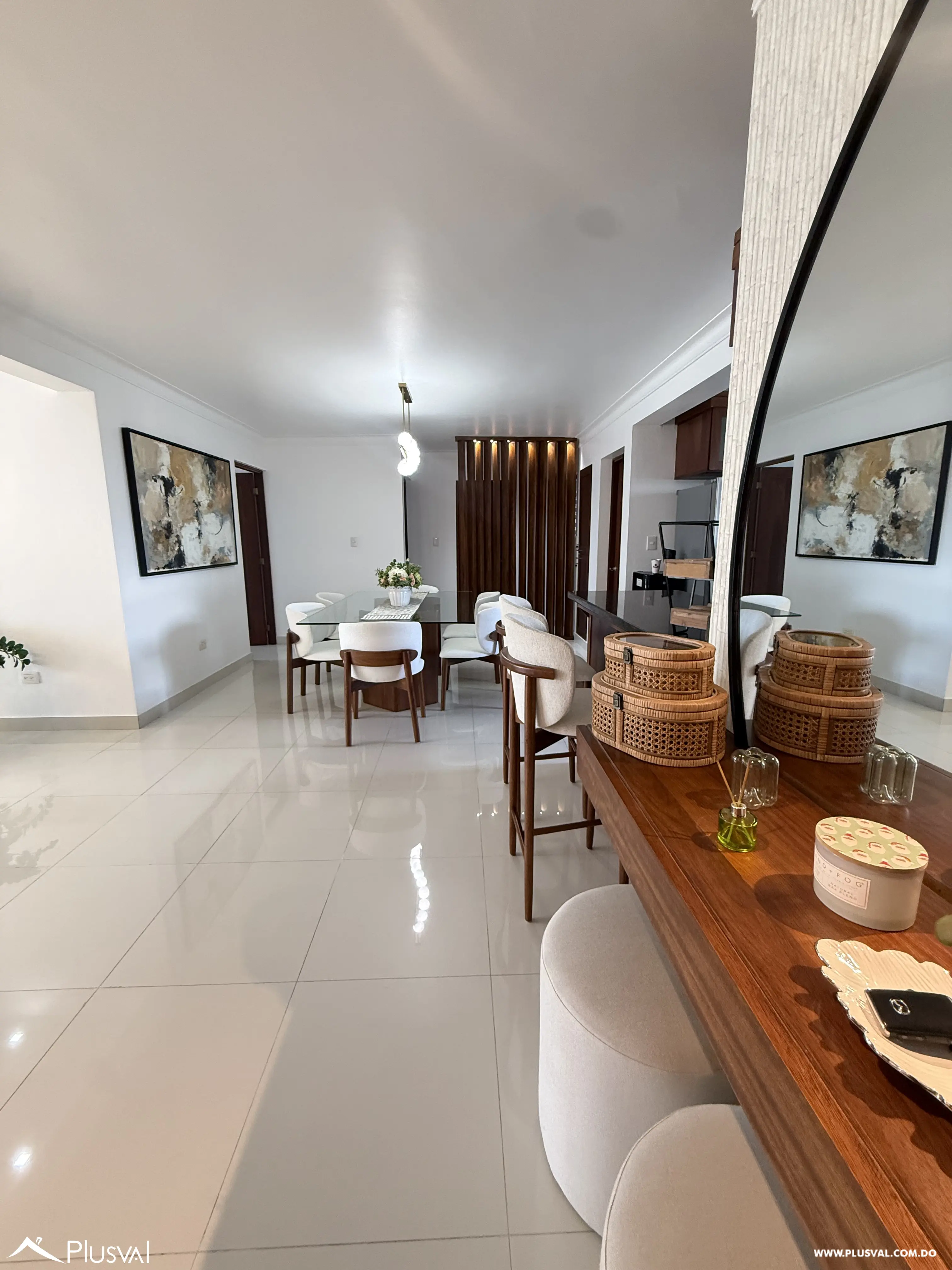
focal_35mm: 14
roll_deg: +0.0
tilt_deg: -10.8
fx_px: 513
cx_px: 476
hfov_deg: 85.7
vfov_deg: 102.1
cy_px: 635
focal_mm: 2.22
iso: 320
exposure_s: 1/70
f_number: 2.2
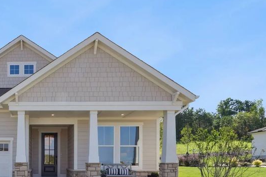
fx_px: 229
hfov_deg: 53.3
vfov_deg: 40.1
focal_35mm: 31
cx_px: 30
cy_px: 149
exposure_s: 1/125
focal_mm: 16
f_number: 11
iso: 100
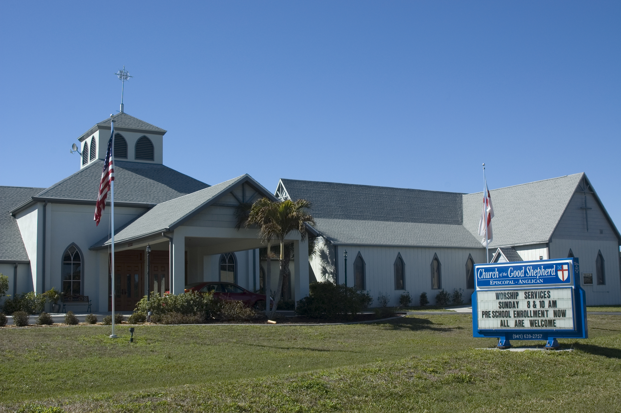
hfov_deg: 46.4
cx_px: 310
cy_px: 206
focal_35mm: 42
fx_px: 724
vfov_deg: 31.8
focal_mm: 28
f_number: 9
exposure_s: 1/320
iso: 200
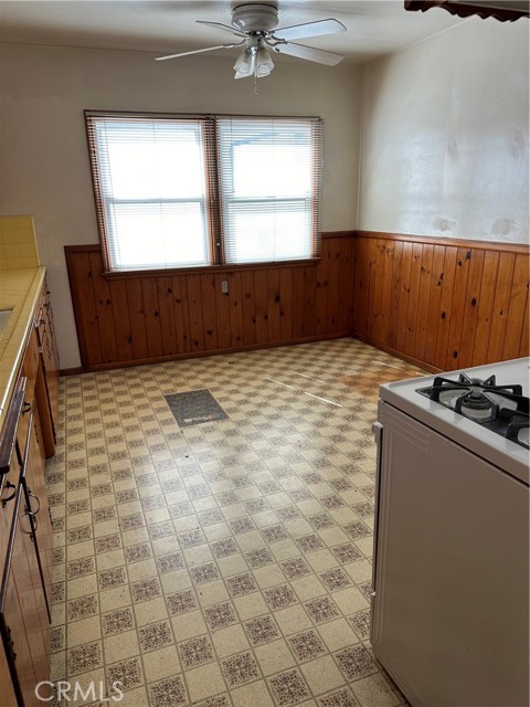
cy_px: 354
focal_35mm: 24
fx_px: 490
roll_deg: +0.5
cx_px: 265
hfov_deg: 56.8
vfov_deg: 71.6
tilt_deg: -18.0
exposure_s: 1/121
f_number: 1.78
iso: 80
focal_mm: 6.86
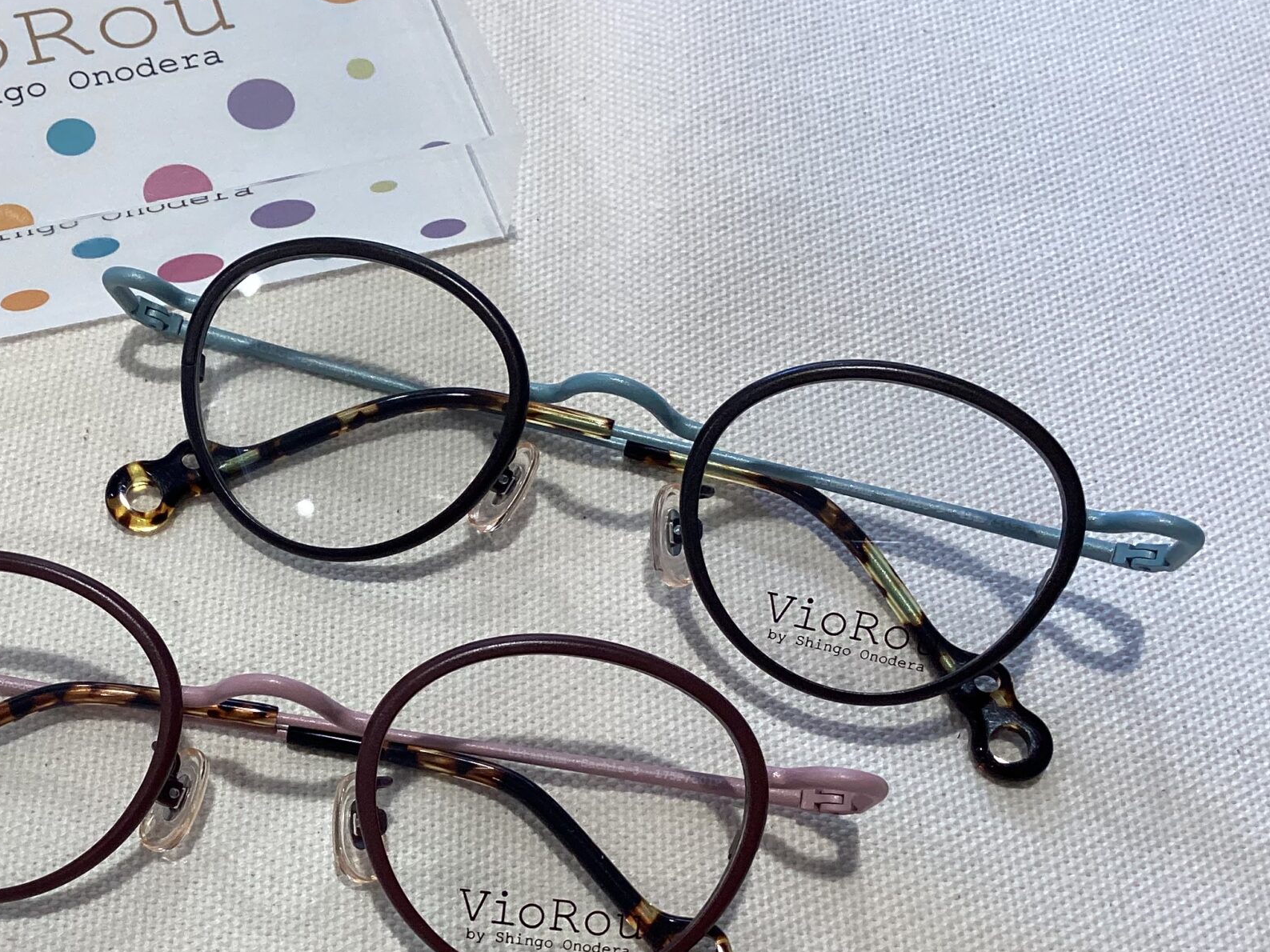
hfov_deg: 37.1
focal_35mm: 50
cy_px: 656
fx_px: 1834
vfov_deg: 28.9
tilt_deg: -62.0
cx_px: 298
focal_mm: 3.3
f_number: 2.4
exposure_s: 1/120
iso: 64
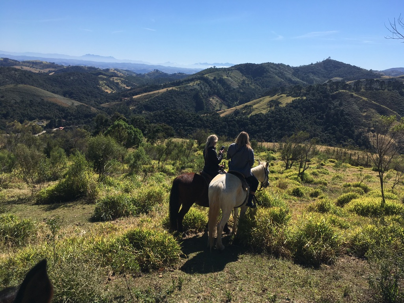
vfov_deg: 48.2
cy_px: 152
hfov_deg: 61.7
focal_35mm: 29
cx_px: 202
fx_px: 338
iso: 25
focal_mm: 4.15
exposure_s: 1/2079
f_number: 2.2
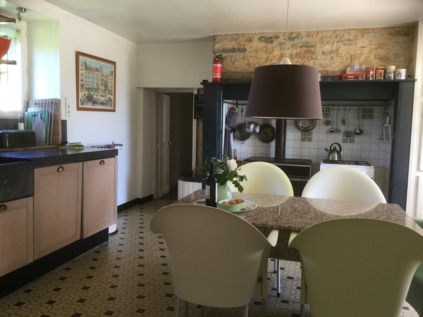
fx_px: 379
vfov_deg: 45.4
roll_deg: +0.1
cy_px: 158
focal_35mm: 31
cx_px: 212
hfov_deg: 58.4
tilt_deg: -5.9
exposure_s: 1/33
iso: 50
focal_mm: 3.3
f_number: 2.4
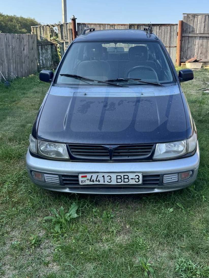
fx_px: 282
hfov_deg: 40.7
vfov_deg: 52.1
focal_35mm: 35
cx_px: 116
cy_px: 104
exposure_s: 1/1923
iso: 80
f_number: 1.78
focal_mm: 6.76
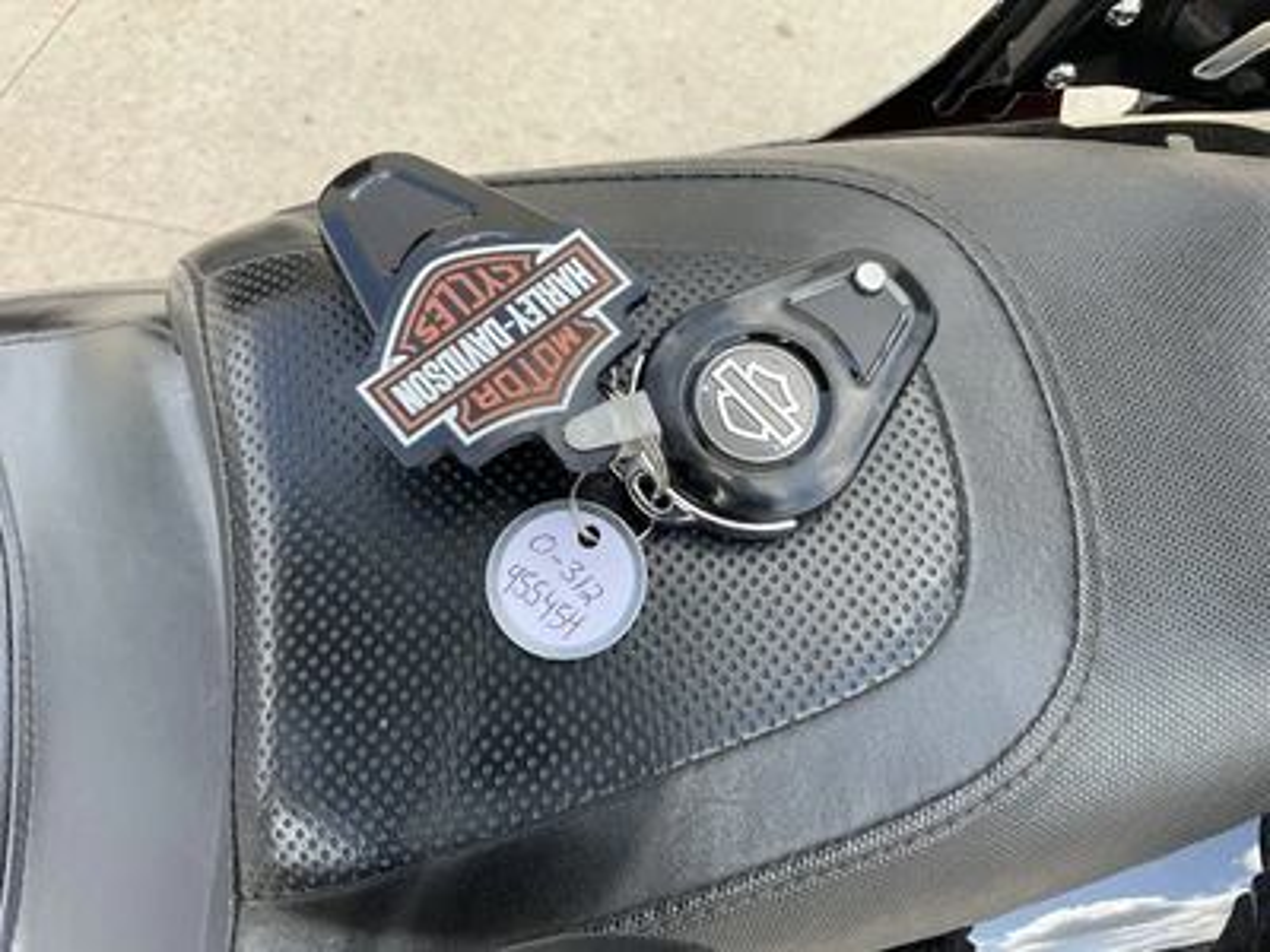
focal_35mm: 29
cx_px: 635
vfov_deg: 48.2
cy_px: 476
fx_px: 1064
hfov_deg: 61.7
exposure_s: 1/316
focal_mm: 3
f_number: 1.8
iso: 25
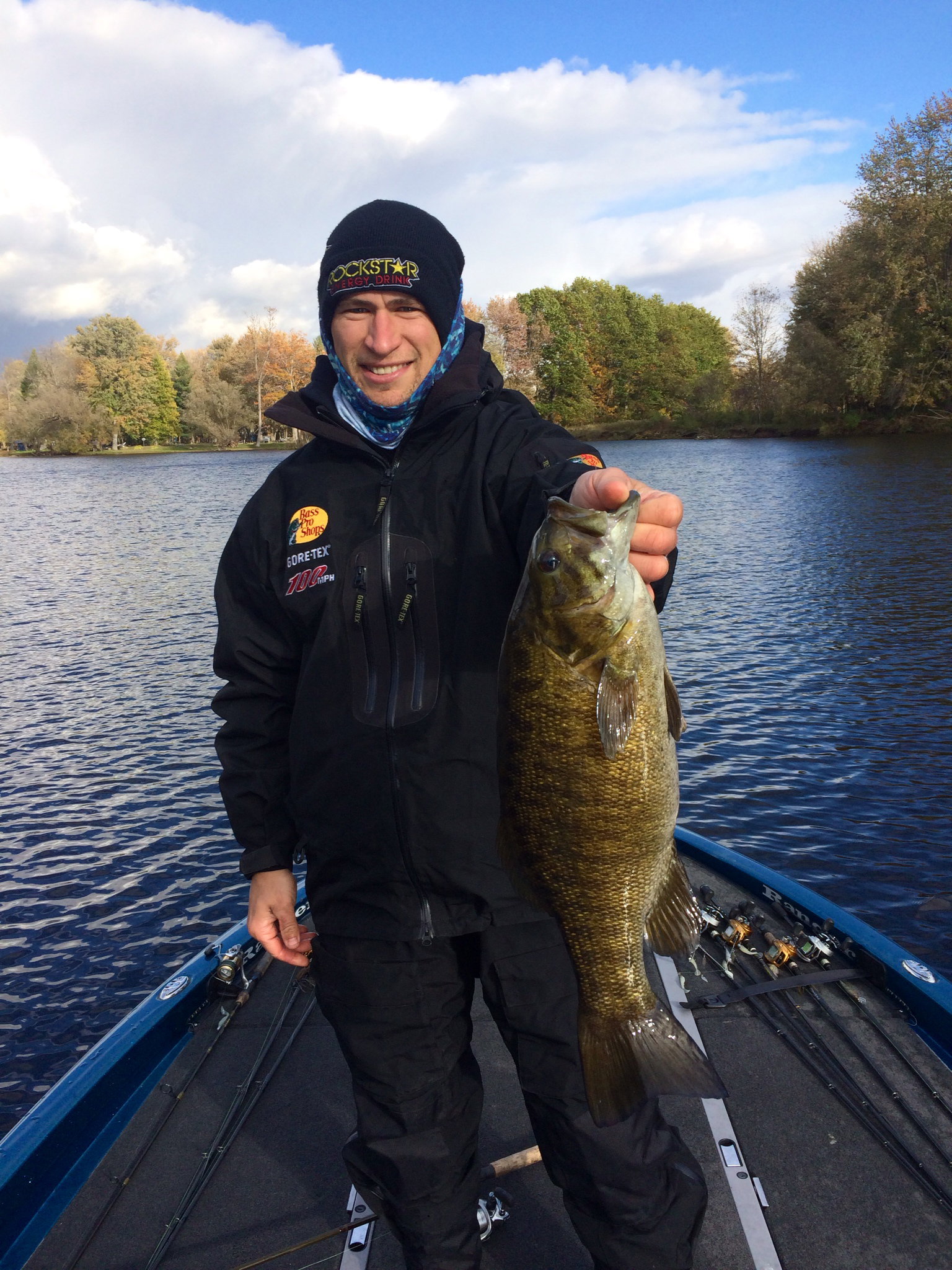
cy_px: 635
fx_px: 1100
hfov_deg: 46.8
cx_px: 476
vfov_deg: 60.0
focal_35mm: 30
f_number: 2.2
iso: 32
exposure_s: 1/1325
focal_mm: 4.12
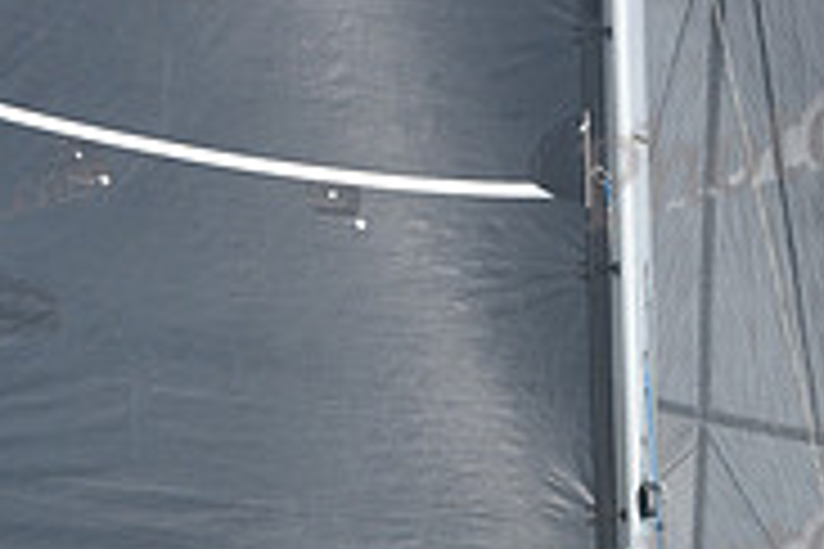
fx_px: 5081
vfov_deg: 6.1
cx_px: 347
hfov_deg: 9.3
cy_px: 826
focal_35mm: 222
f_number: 13
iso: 320
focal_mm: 70
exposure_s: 1/800
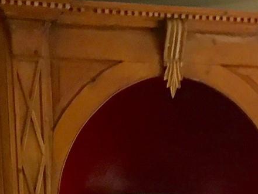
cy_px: 435
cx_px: 168
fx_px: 1006
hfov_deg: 14.6
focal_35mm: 135
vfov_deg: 9.9
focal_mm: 4.15
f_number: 2.2
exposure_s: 1/30
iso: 64
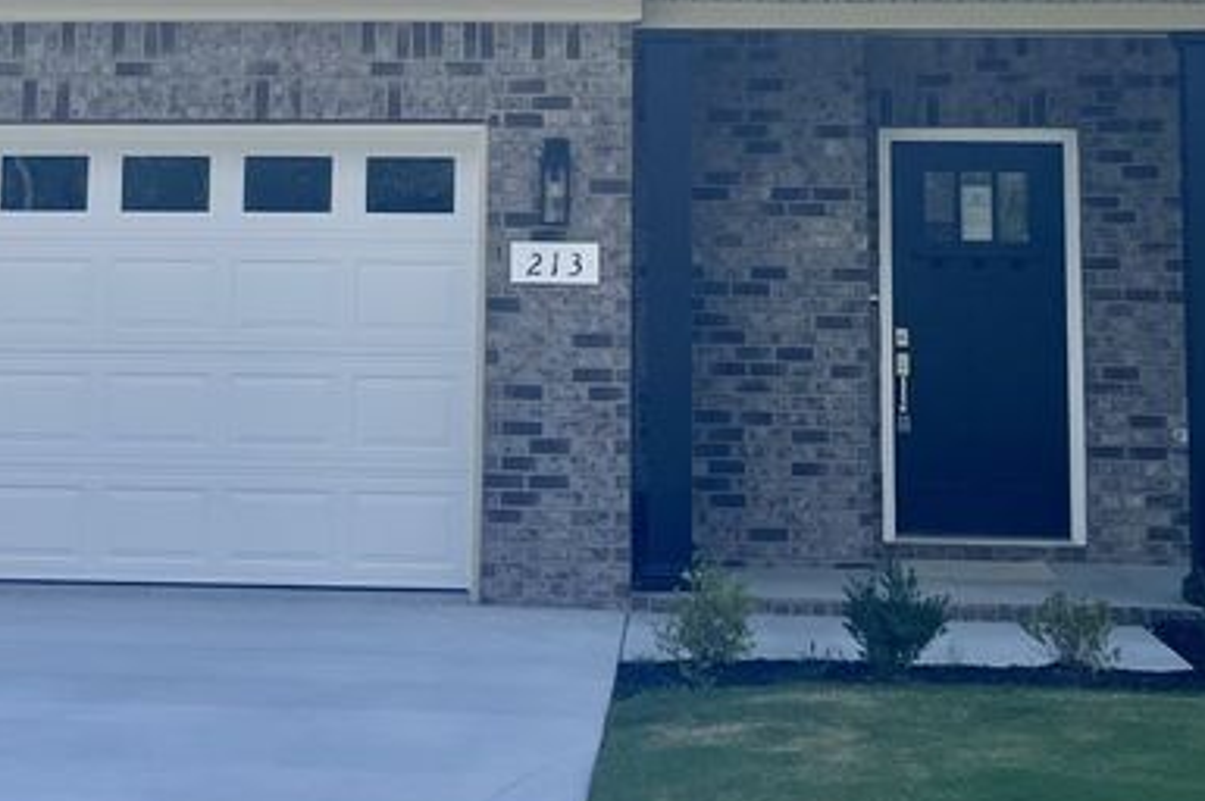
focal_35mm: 72
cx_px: 491
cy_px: -153
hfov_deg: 28.0
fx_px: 2408
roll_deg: -0.9
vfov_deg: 18.0
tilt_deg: +10.6
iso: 50
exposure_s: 1/6173
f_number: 1.6
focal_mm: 5.1
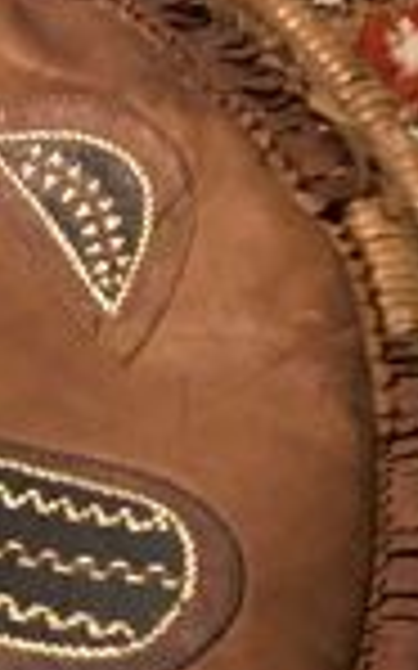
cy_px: 598
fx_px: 3010
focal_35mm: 165
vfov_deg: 12.6
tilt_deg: -54.5
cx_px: -458
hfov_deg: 7.6
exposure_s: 1/33
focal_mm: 4.15
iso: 250
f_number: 2.2
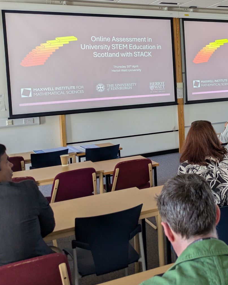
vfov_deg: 39.7
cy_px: 90
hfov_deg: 30.7
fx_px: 388
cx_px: 221
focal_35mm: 46
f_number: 1.89
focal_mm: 5.43
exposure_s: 1/100
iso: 67
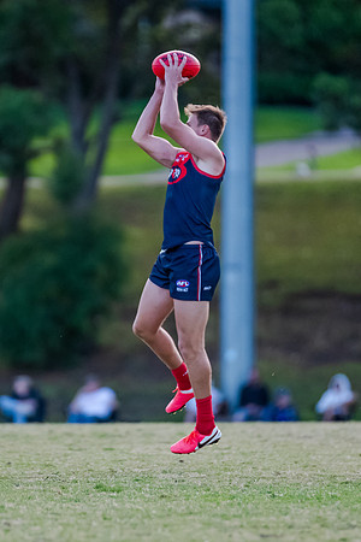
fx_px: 9503
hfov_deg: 2.2
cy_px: 273
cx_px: 151
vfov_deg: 3.3
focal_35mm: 632
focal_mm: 300
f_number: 2.8
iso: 1800
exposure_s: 1/1600
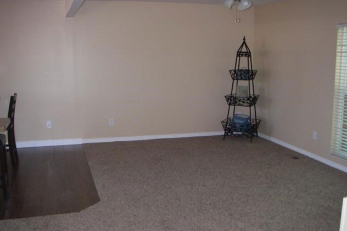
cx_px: 175
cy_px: 115
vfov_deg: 33.4
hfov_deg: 48.4
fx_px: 386
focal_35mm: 40
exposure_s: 1/40
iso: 250
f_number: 3.3
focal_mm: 6.3
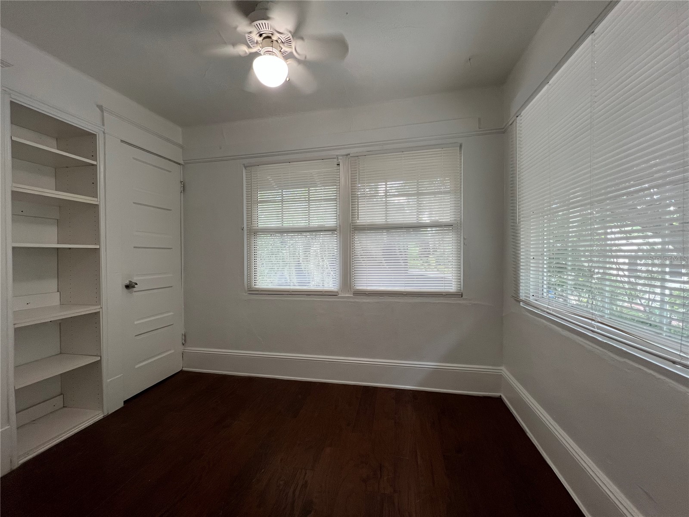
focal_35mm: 13
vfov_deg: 89.9
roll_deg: +0.3
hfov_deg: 106.2
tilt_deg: +0.2
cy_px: 258
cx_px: 344
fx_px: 259
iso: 160
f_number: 1.8
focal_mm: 1.57
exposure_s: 1/120
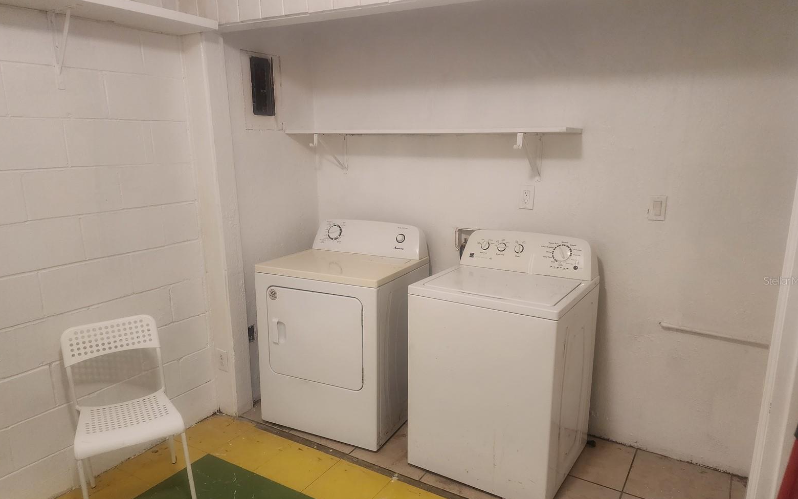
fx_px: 544
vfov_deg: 49.2
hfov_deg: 72.5
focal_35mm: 25
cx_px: 403
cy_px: 280
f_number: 1.8
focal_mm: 6.4
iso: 640
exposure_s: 1/60
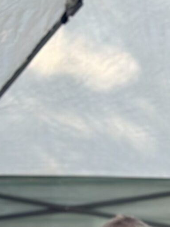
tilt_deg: +8.9
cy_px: 283
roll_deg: -0.8
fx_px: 1173
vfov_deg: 10.8
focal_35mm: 179
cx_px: 314
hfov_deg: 8.0
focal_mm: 6.86
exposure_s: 1/347
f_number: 1.78
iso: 80
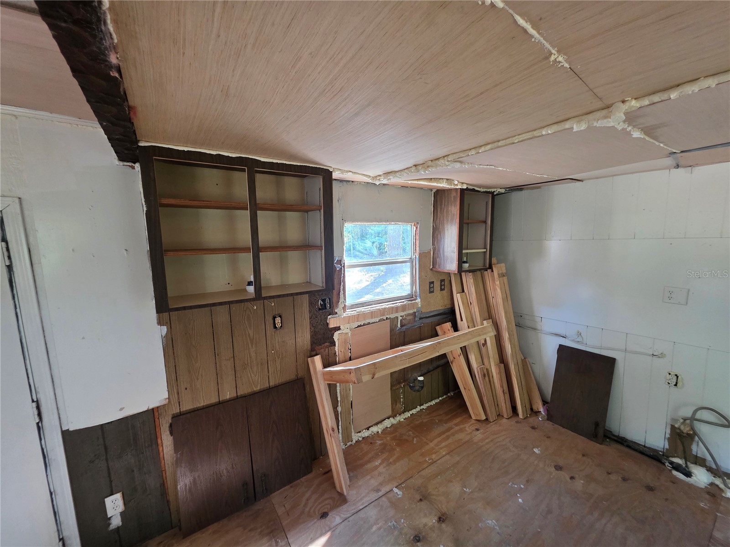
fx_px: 274
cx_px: 365
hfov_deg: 106.2
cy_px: 274
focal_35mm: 13
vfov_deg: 89.9
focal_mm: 2.2
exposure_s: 1/60
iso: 400
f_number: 1.9
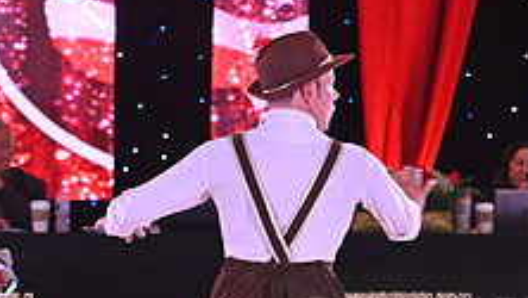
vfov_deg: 5.2
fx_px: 3263
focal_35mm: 233
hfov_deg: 9.2
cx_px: 523
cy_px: 335
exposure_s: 1/320
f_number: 5
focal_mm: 85
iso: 3200
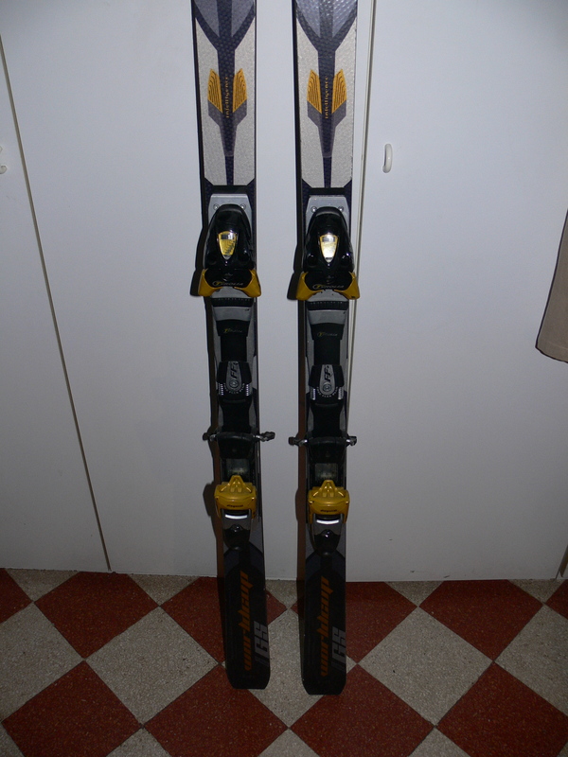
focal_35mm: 35
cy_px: 378
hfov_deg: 40.7
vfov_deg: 52.6
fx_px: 766
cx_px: 284
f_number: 2.8
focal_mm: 7.4
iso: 100
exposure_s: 1/30
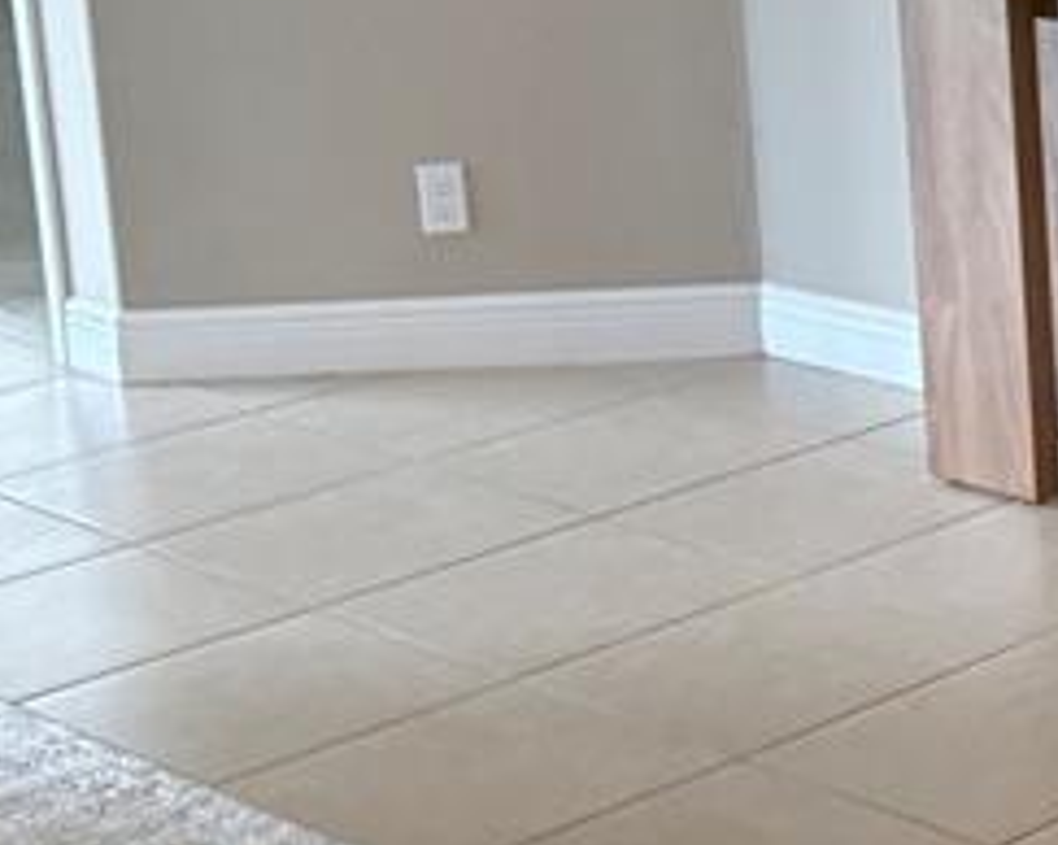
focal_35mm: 107
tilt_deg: -11.3
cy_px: 157
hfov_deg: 16.1
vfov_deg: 14.3
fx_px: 3348
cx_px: 1702
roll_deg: -1.4
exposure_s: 1/60
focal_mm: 5.96
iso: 200
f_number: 1.6
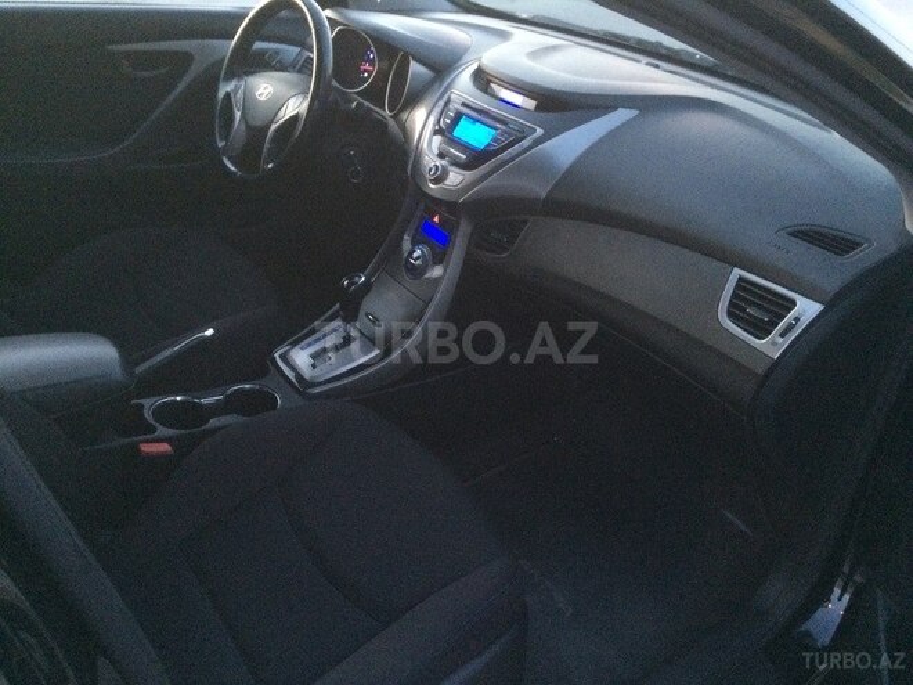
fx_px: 765
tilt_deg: -32.0
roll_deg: -3.4
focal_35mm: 29
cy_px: 342
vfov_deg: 48.2
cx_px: 456
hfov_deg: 61.7
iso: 320
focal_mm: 4.15
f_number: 2.2
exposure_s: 1/17
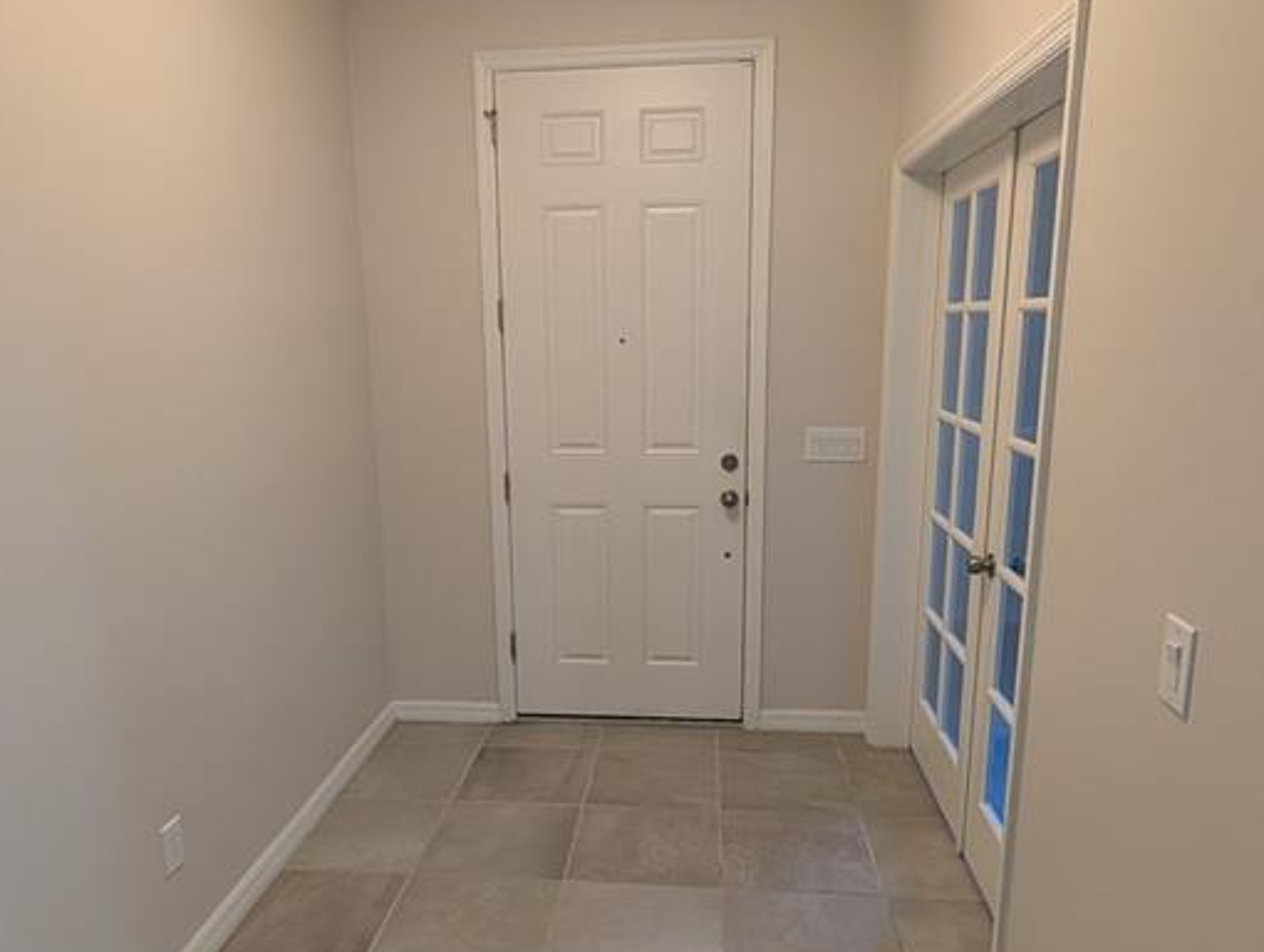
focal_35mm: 24
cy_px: 545
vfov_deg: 56.7
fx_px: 878
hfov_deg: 71.5
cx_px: 595
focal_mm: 2.02
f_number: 1.7
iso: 53
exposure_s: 1/153
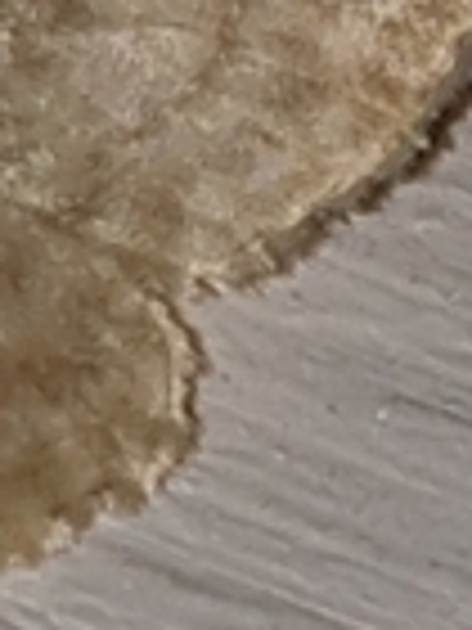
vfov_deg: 16.1
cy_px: -68
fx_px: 2163
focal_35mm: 119
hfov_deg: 11.6
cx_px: -337
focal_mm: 4.3
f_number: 1.5
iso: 50
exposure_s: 1/2632
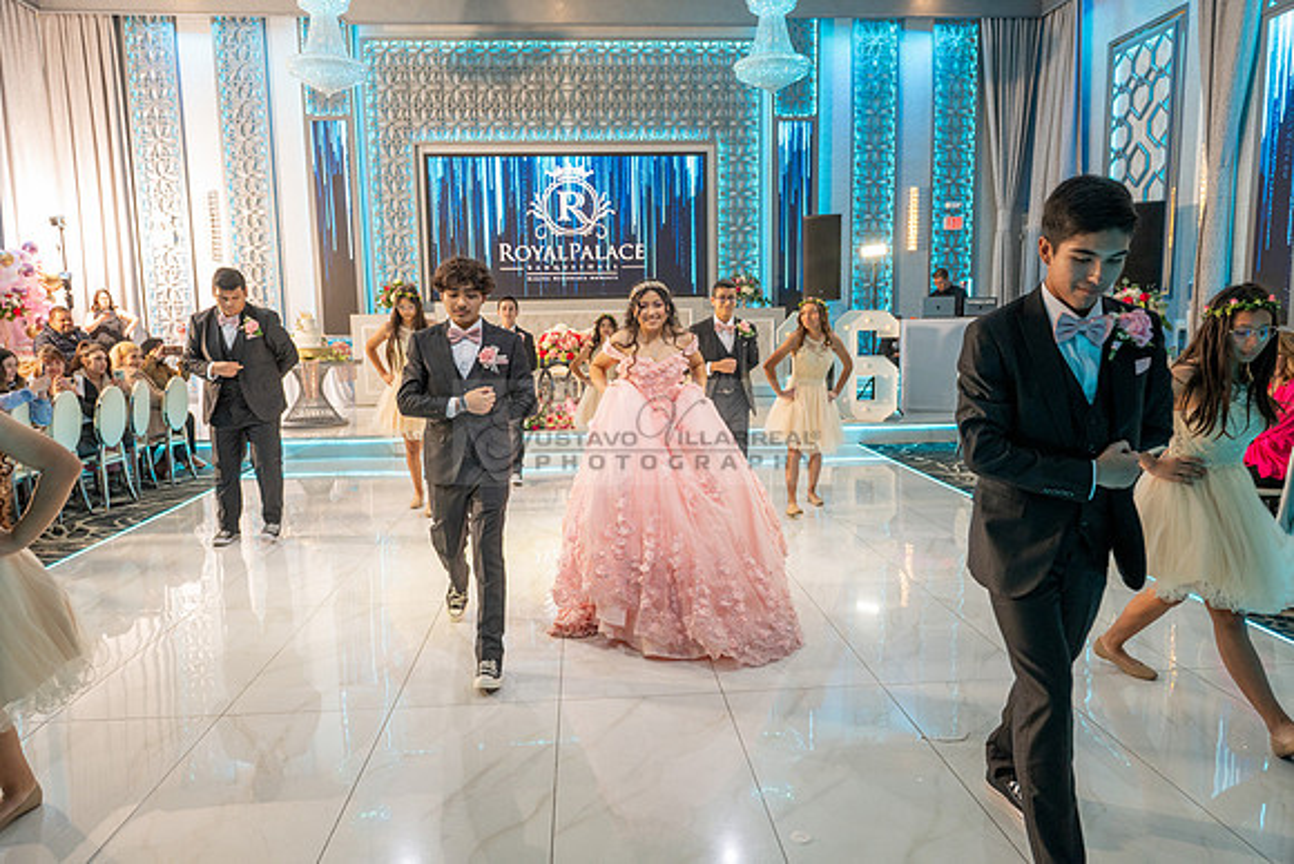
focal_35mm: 24
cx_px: 647
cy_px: 432
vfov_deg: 53.2
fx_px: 863
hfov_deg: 73.7
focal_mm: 24
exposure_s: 1/125
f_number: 5
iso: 1000
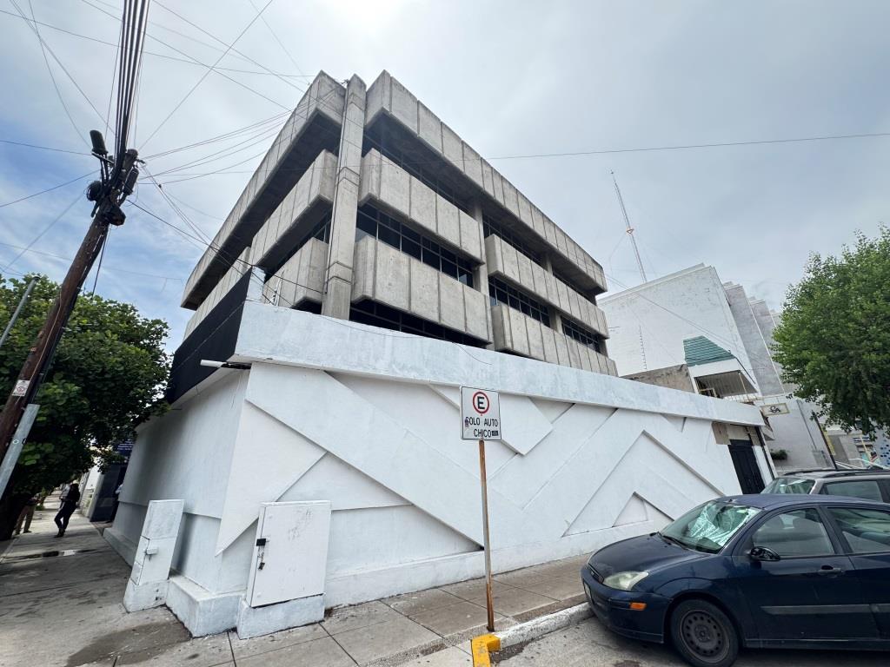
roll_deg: +2.7
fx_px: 360
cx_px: 445
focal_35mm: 14
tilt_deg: +21.7
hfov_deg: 102.1
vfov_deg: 85.7
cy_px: 334
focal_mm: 2.22
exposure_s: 1/796
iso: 40
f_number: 2.2
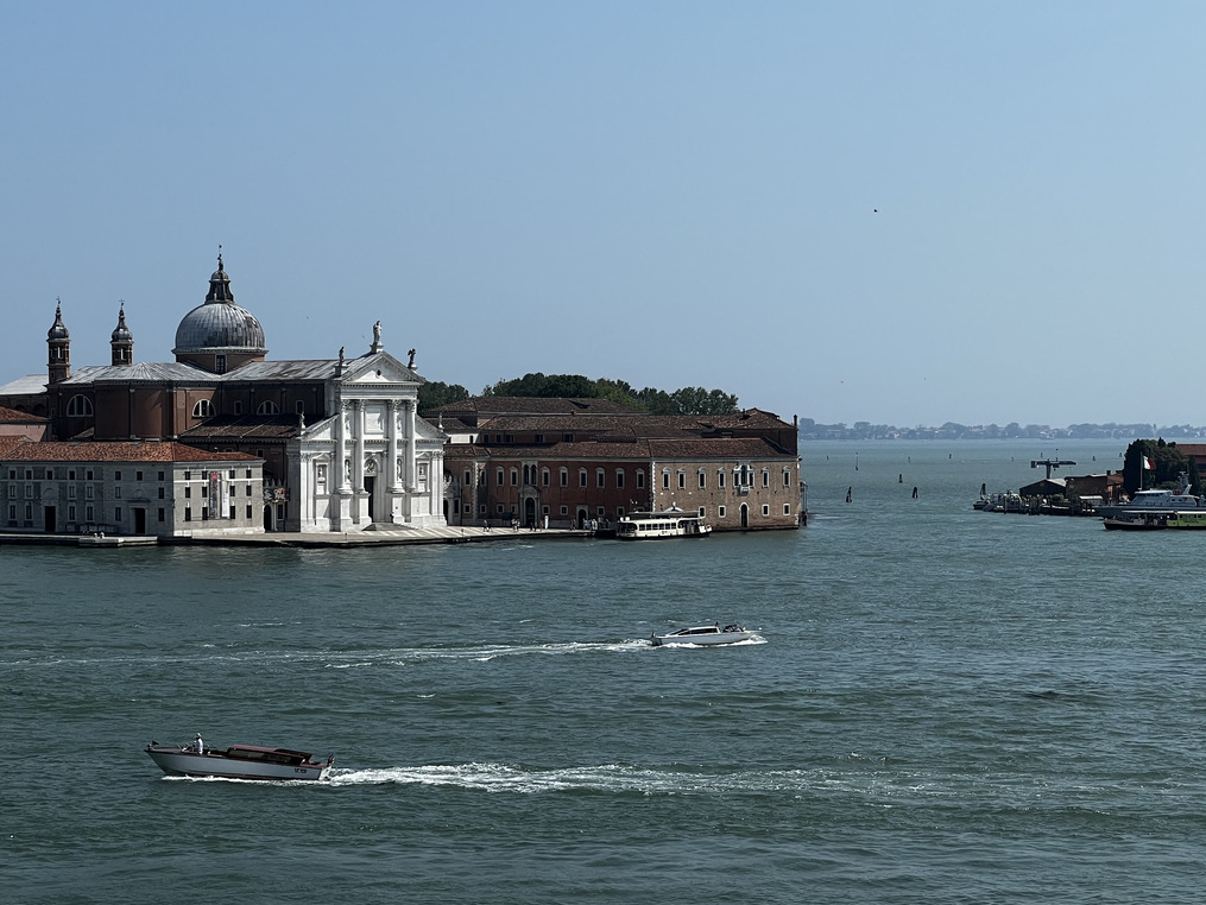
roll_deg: +0.5
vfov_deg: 16.2
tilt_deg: -0.7
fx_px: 3172
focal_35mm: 91
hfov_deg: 21.5
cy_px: 496
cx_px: 514
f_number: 2.8
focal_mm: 9
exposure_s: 1/1393
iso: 32
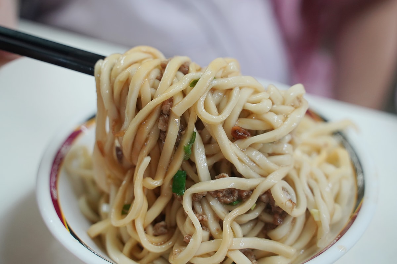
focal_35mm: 48
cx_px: 198
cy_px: 132
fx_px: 529
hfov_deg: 41.1
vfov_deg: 28.1
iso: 1250
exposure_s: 1/60
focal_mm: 48
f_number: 4
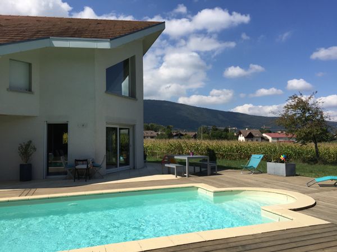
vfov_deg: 48.2
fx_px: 282
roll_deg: +0.1
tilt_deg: +3.7
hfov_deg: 61.7
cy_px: 126
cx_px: 168
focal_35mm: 29
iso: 32
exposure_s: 1/3300
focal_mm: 4.15
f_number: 2.2
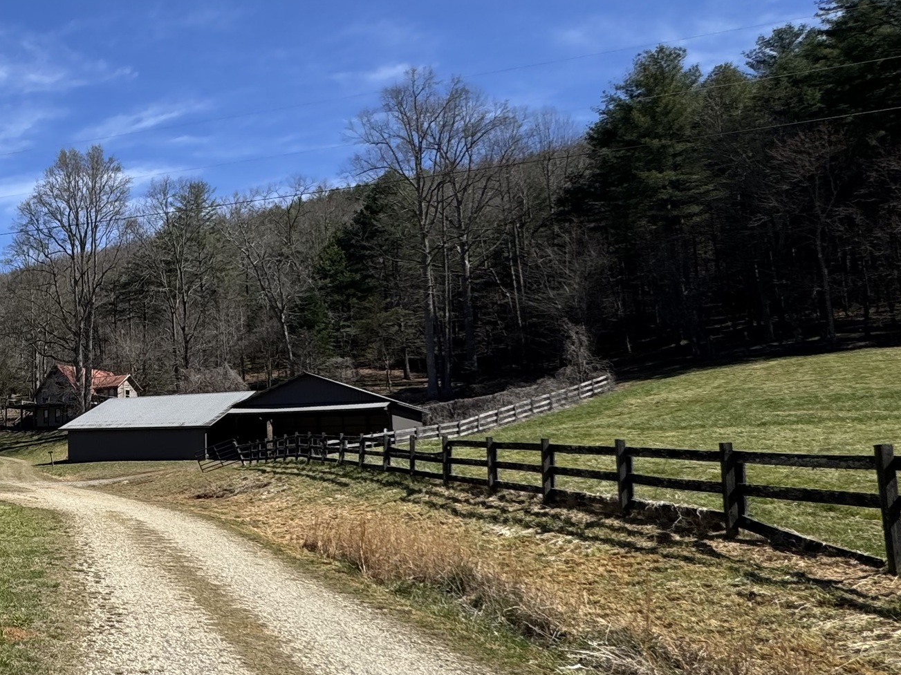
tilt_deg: +8.4
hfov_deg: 41.9
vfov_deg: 42.9
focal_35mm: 33
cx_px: -122
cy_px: 363
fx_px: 859
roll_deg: -2.0
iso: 50
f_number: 2.2
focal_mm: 2.22
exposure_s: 1/1748
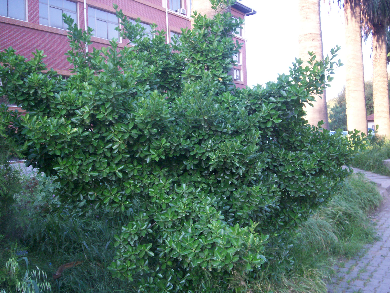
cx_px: 195
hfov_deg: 51.4
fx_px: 406
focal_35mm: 36
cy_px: 146
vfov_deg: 39.7
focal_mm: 5.9
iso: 140
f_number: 4.5
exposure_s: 1/42.3
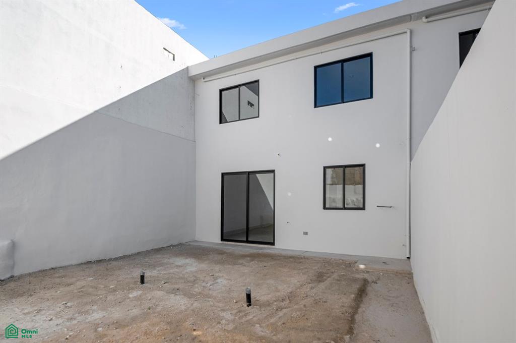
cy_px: 172
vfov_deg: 70.3
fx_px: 243
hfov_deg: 93.3
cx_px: 258
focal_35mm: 17
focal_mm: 17
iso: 1600
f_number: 9
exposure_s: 1/1600
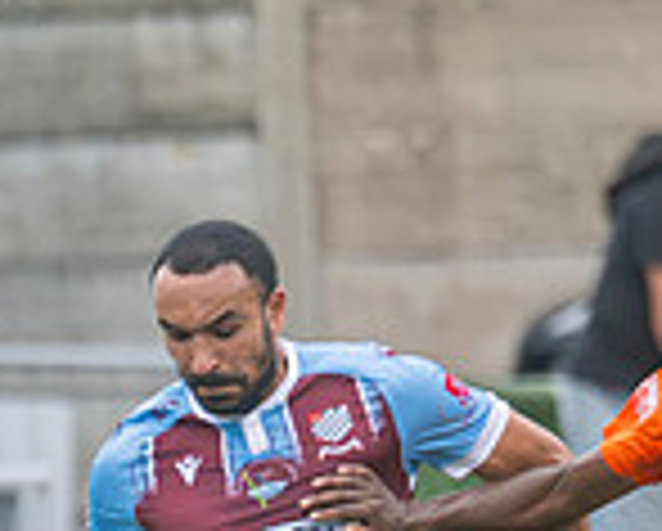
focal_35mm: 2788
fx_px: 54697
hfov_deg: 0.7
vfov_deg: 0.6
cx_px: 1191
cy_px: 683
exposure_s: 1/1250
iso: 400
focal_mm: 300
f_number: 2.8
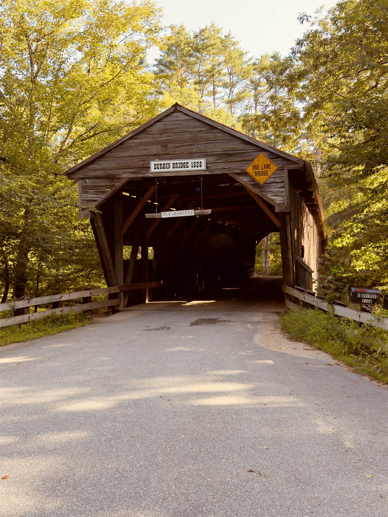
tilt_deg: -1.4
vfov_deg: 50.1
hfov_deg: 38.7
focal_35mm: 37
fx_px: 553
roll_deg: -0.1
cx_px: 194
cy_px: 258
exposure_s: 1/371
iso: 80
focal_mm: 6.76
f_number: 1.78
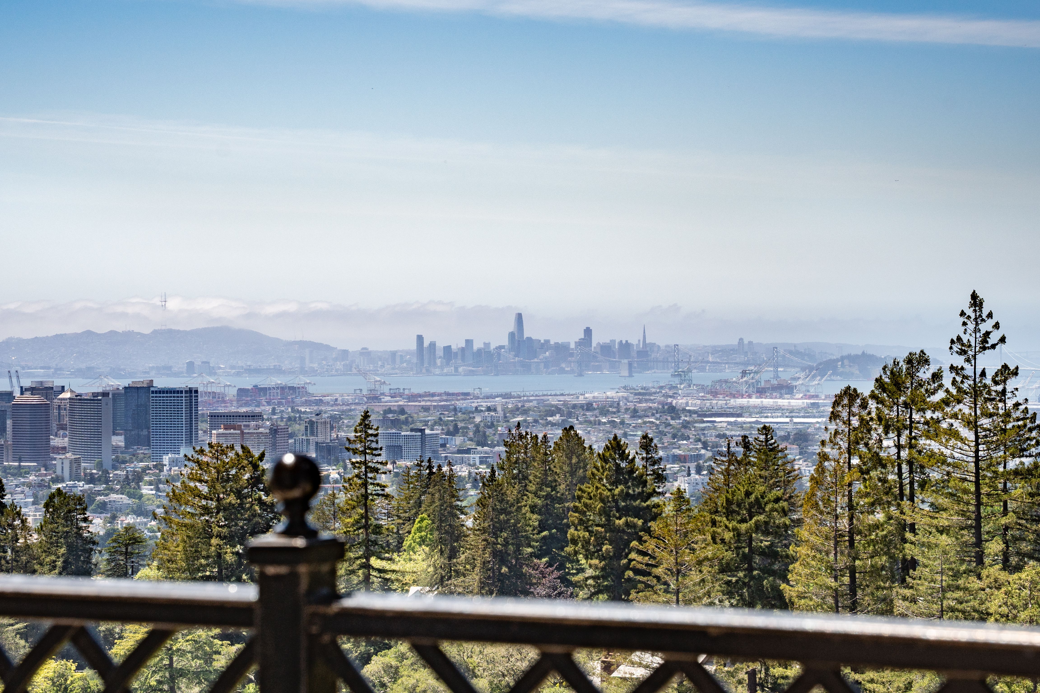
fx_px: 3033
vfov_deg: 13.0
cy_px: 346
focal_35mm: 105
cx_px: 520
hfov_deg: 19.5
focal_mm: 70
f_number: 9
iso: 100
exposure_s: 1/400
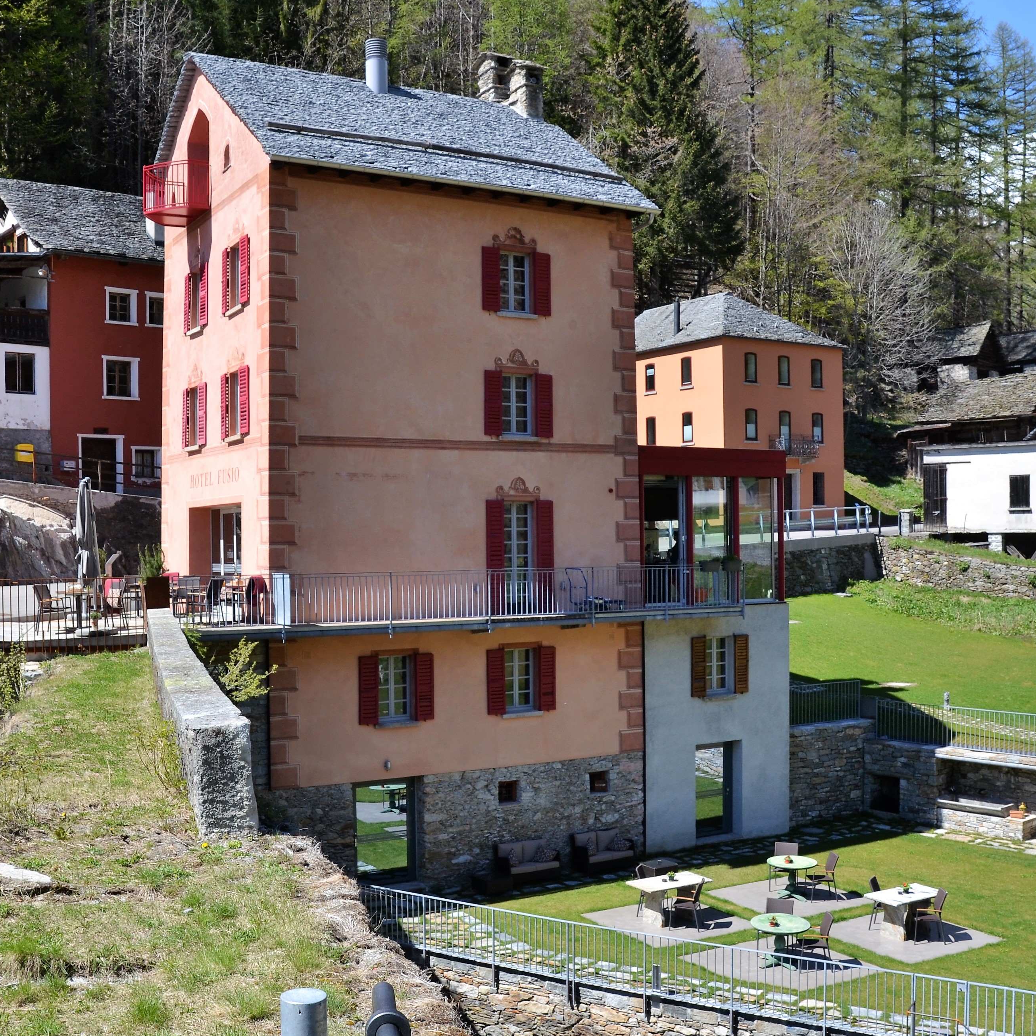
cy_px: 557
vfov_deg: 46.0
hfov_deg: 45.8
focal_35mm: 36
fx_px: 1219
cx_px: 422
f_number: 8
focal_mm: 16
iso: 100
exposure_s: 1/250
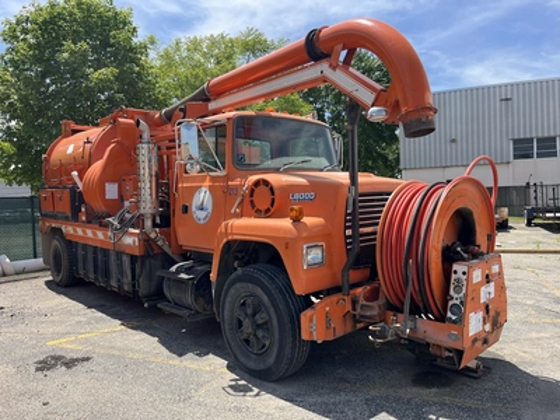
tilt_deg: -0.5
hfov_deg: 67.3
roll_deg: +1.7
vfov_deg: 53.1
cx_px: 280
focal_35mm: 26
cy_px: 210
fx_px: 421
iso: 50
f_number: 1.6
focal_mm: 5.1
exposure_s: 1/1776
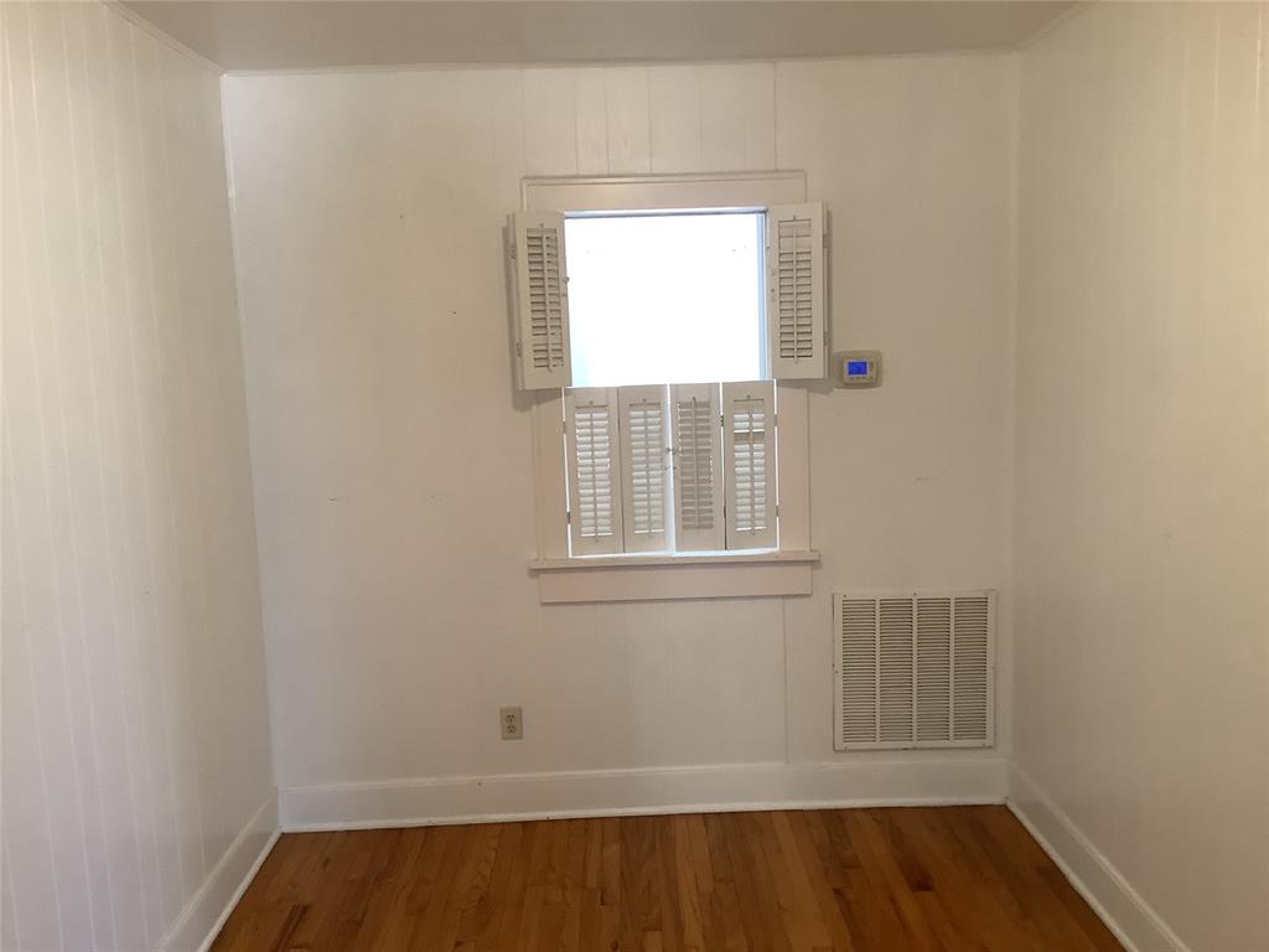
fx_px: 1136
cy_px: 476
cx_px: 634
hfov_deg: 58.4
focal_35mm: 31
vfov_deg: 45.4
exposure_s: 1/60
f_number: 2.4
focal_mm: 3.3
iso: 160
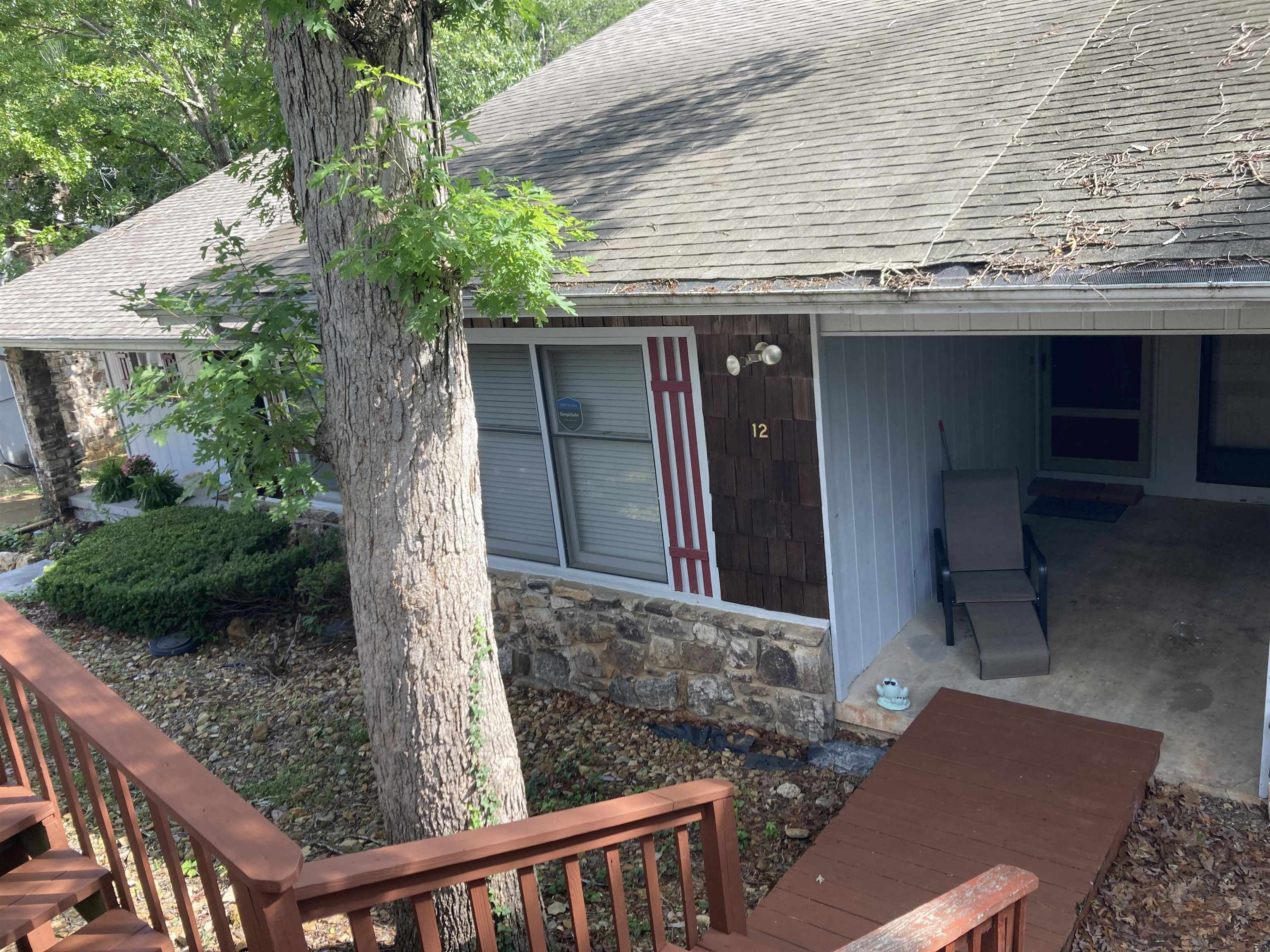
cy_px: 476
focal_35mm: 28
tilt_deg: -15.6
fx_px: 1027
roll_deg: +6.9
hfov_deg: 63.4
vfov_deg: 49.7
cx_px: 635
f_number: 1.8
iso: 20
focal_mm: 3.99
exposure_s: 1/160
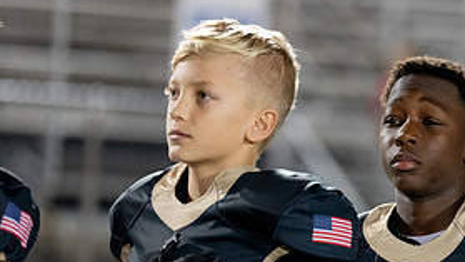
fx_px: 4304
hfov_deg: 6.2
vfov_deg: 3.5
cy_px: 219
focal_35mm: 349
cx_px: 430
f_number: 2.8
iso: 3200
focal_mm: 160
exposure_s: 1/320
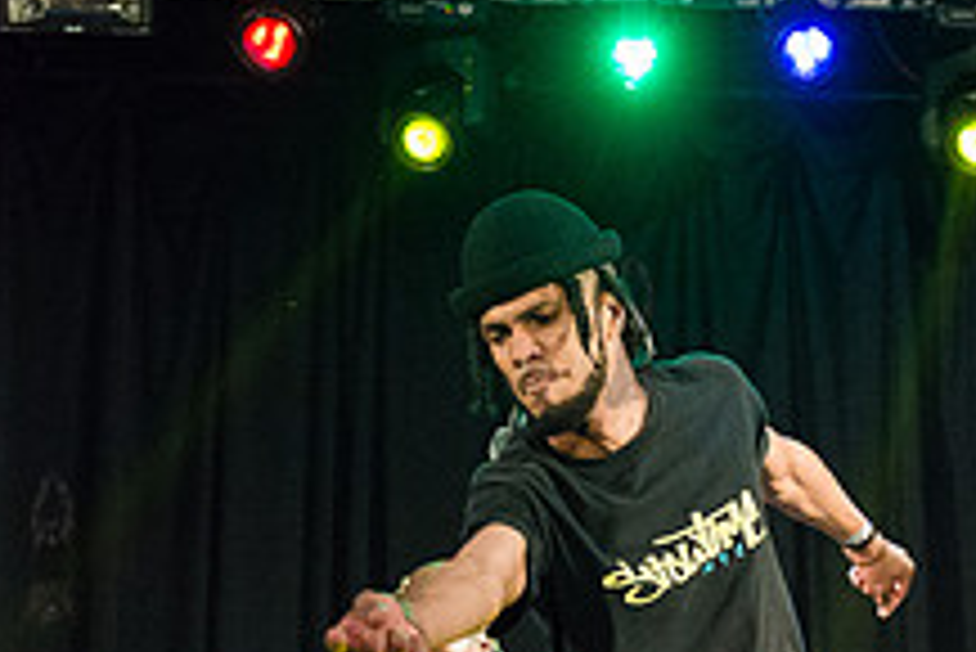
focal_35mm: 98
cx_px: 630
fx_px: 2659
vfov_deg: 13.6
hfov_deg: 20.7
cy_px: 762
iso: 4000
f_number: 2.8
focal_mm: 35
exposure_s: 1/1000
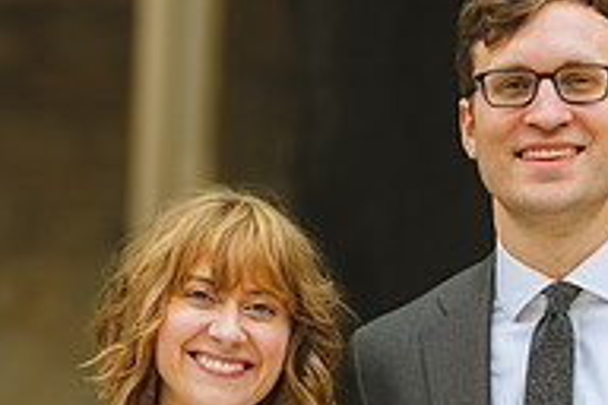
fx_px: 4340
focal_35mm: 257
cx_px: 203
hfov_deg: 8.0
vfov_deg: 5.3
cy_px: 397
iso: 80
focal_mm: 85
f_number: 2
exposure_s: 1/1250
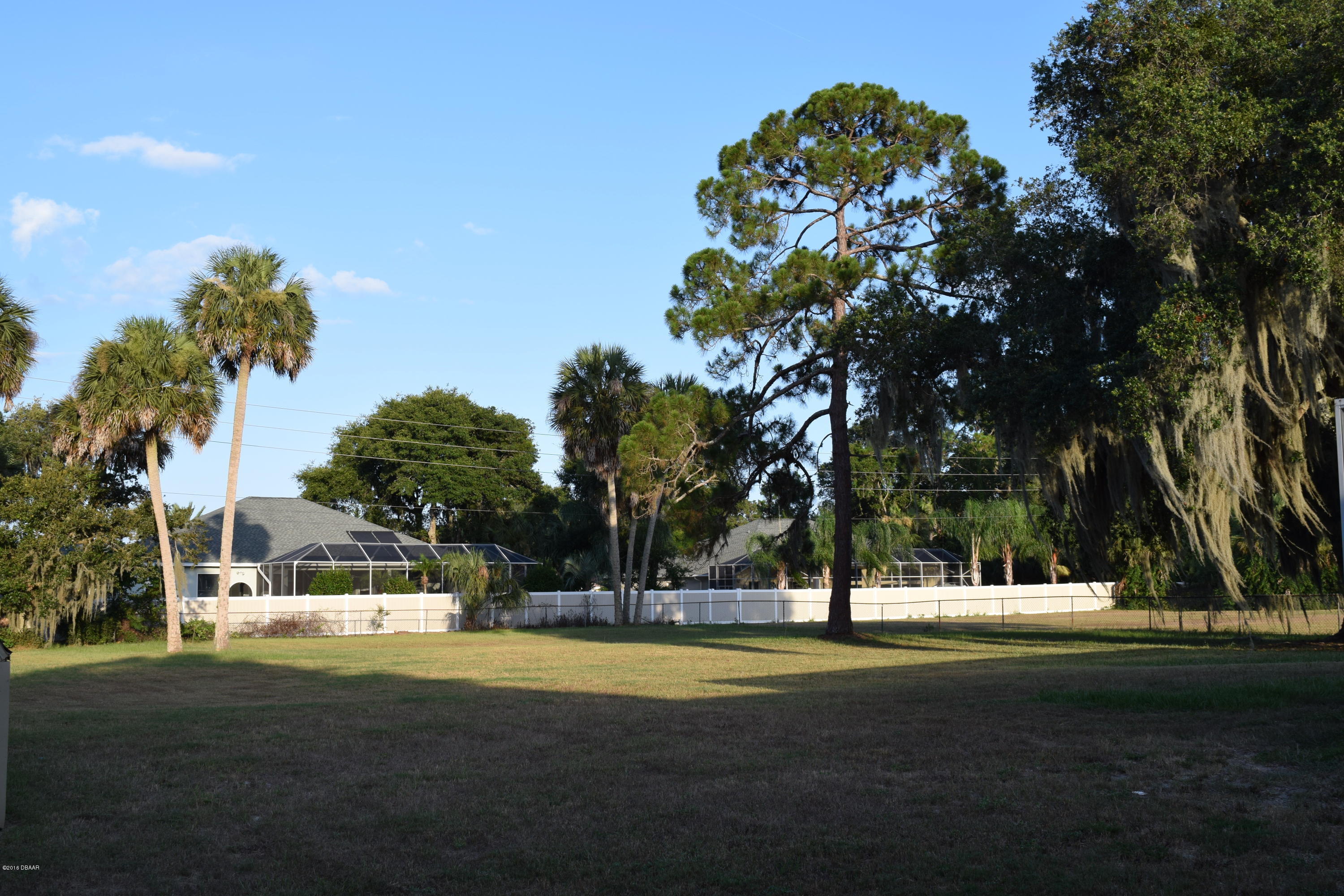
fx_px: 1400
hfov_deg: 51.3
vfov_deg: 35.5
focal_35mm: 38
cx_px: 672
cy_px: 448
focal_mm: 25
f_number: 8
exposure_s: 1/250
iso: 220
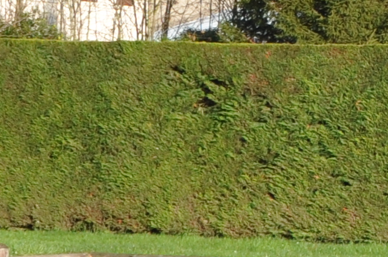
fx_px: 2593
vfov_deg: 5.6
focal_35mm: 241
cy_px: -112
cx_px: 930
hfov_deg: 7.9
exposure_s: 1/160
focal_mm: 24
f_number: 13
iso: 320
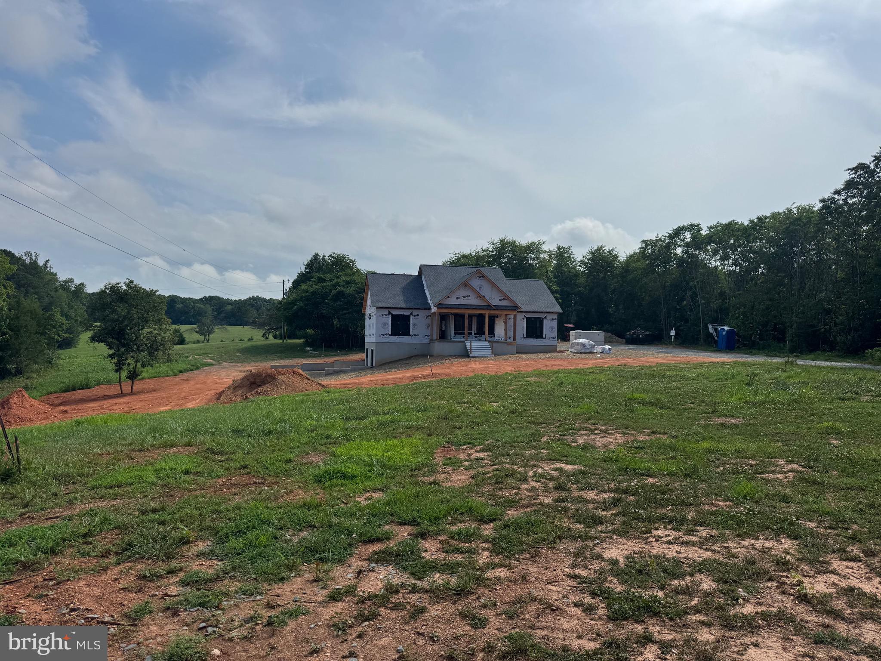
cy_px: 330
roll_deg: -1.2
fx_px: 611
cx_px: 440
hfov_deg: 71.6
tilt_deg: +0.0
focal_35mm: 24
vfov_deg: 56.8
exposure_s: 1/10417
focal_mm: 6.76
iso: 80
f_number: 1.78
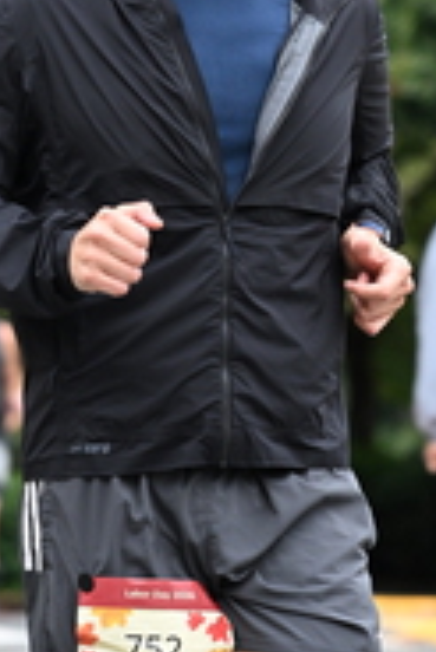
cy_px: 14
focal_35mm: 358
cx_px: 296
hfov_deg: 3.8
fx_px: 6491
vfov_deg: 5.7
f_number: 4
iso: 1600
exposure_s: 1/640
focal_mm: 120
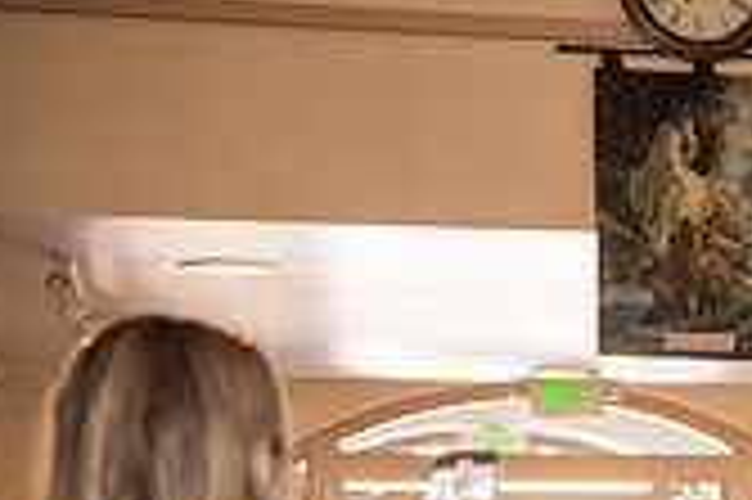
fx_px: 3485
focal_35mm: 167
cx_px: 1274
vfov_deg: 8.0
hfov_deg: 11.6
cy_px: 863
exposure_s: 1/160
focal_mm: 48
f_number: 2.8
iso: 1000
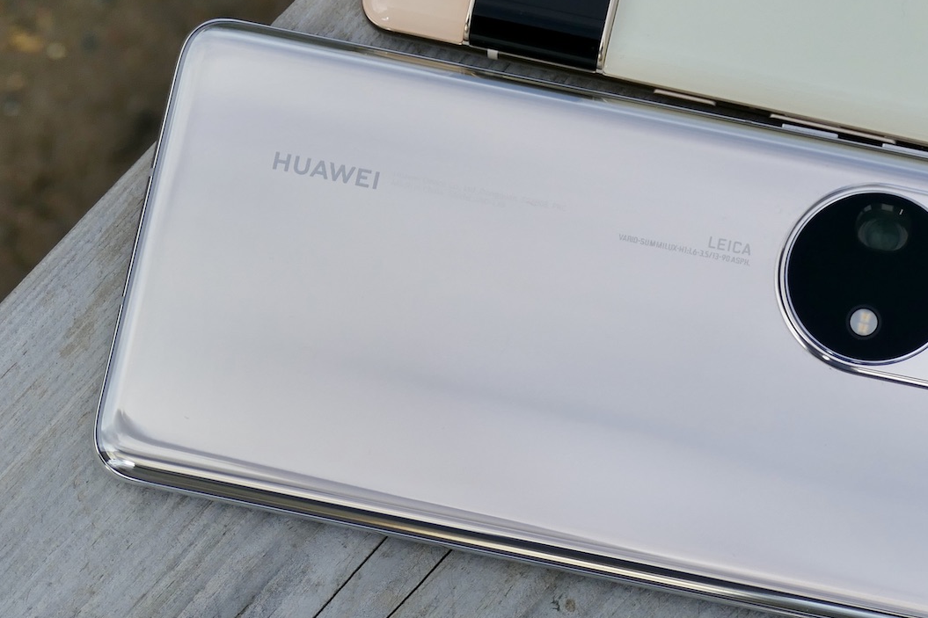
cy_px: 124
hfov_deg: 10.3
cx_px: 774
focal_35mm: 199
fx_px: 5129
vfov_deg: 6.9
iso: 125
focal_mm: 38.48
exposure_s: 1/1600
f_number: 4.5
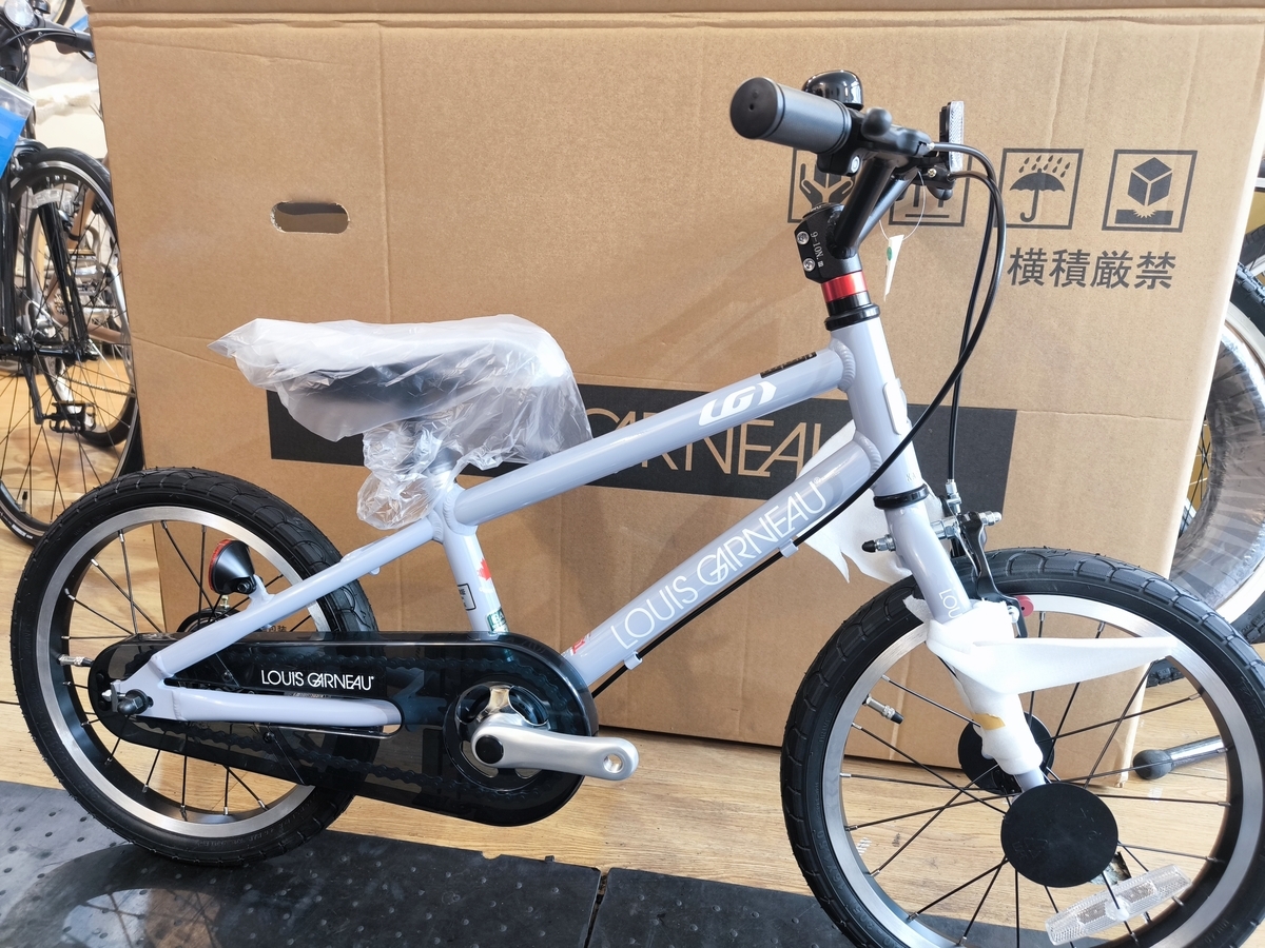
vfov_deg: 56.8
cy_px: 474
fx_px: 877
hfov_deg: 71.6
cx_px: 632
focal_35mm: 24
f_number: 1.9
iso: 400
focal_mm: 6.92
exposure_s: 1/60
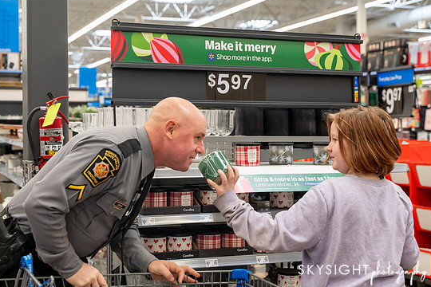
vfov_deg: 21.9
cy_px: 136
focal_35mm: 62
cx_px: 207
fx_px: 742
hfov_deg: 32.4
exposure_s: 1/320
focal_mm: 54
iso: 3200
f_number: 4
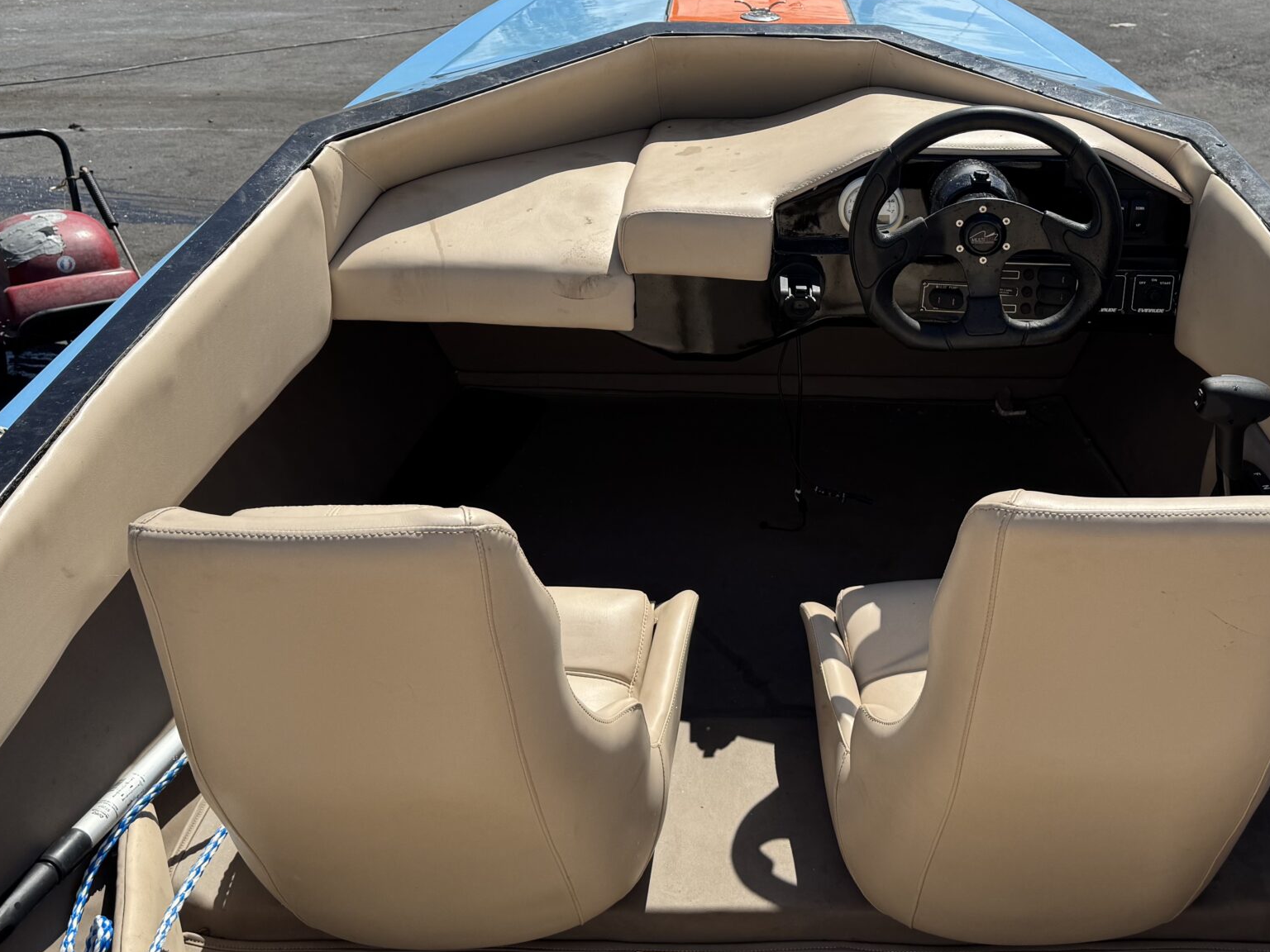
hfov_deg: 46.4
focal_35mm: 40
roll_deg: +3.5
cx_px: 784
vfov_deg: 35.3
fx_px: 1468
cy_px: 267
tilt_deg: -18.4
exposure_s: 1/5814
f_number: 1.78
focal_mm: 6.76
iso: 80
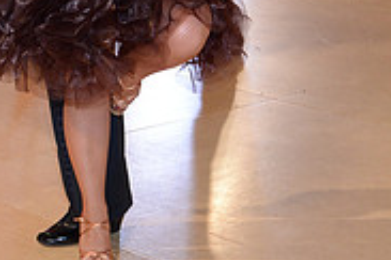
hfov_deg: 12.4
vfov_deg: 8.2
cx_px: 57
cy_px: -77
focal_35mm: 165
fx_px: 1792
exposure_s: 1/250
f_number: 5.6
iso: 1250
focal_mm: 52
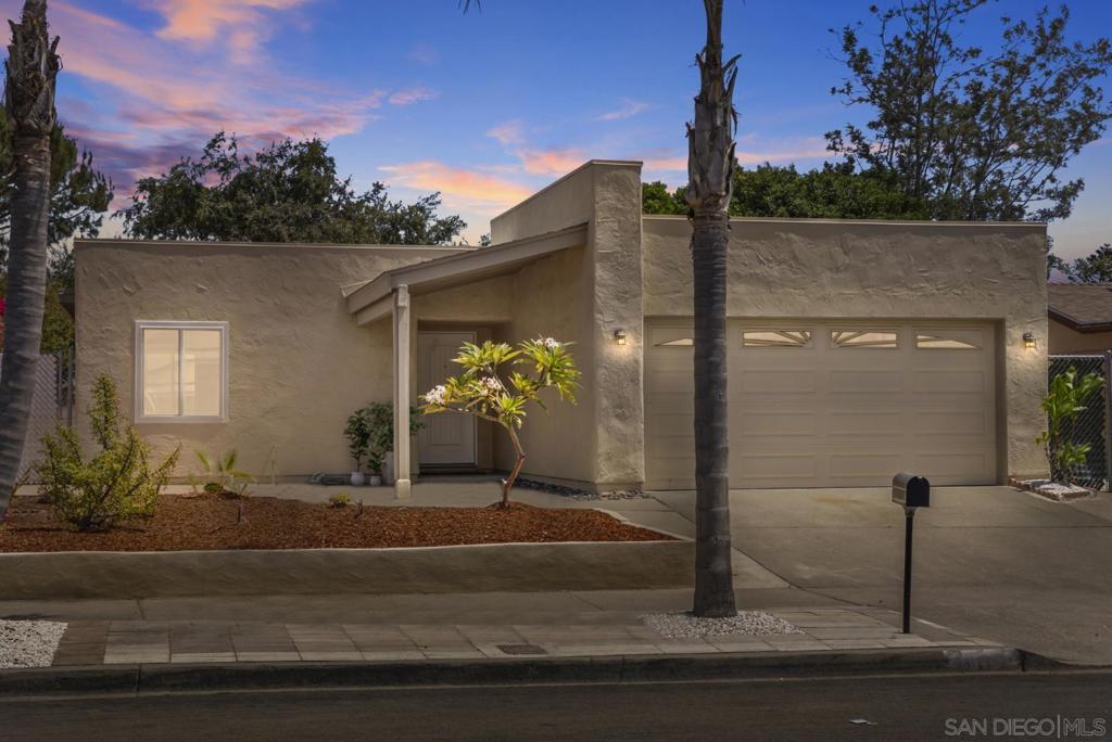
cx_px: 556
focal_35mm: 52
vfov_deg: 26.0
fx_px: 1607
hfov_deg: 38.2
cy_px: 371
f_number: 8
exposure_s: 1/60
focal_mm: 52
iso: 125
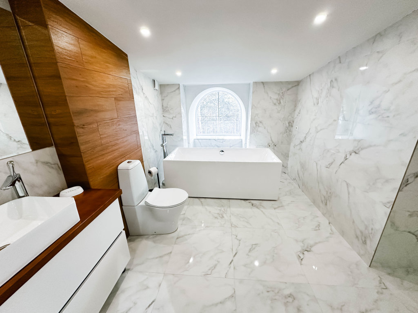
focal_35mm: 14
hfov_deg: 102.1
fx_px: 169
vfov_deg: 85.7
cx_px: 209
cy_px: 156
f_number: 2.2
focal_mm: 2.22
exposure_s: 1/100
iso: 200
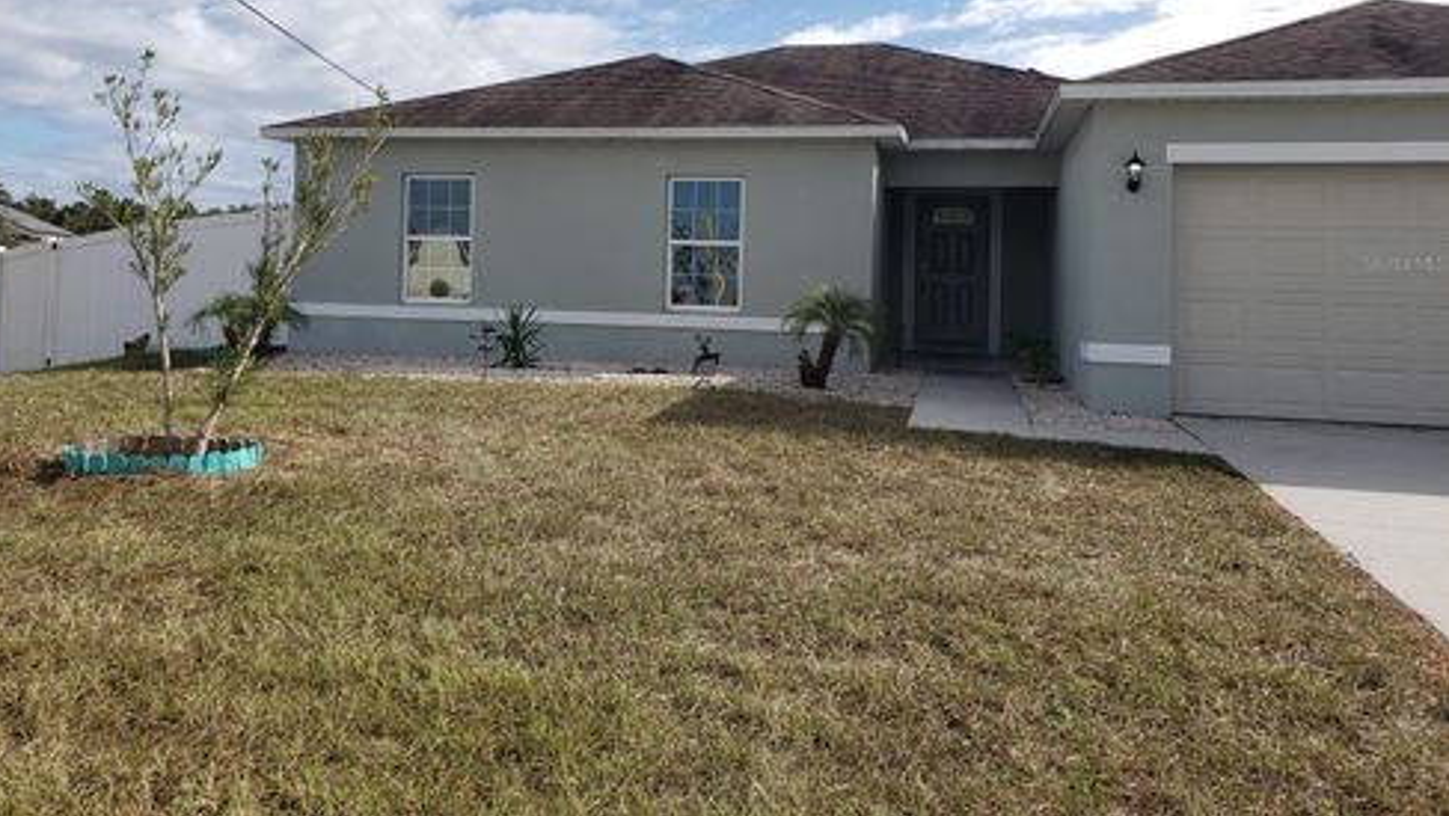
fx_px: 1115
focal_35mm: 29
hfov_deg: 66.0
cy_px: 263
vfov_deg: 39.7
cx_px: 710
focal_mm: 4.3
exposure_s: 1/1584
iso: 50
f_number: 2.4
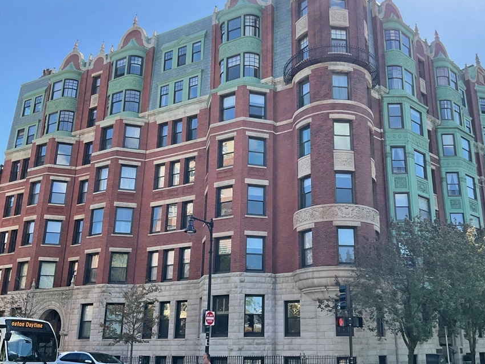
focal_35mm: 35
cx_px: 292
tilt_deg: +19.5
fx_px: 490
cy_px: 190
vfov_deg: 40.7
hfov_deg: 52.3
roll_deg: +0.4
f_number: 1.8
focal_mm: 3
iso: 16
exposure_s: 1/519
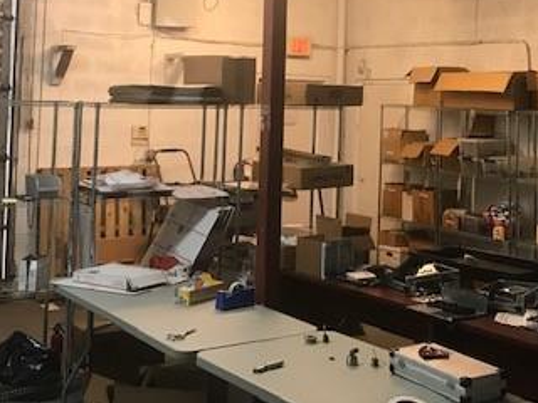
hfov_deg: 34.2
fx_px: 870
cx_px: 336
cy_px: 57
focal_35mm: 56
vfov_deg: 25.5
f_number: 1.8
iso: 40
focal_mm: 3.99
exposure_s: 1/20
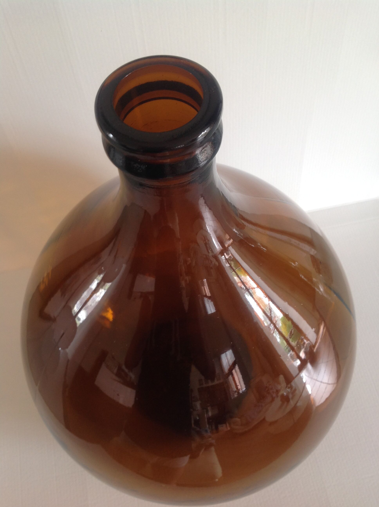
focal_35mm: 35
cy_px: 254
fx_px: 512
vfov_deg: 52.7
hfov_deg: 40.6
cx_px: 190
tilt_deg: -62.1
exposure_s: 1/20
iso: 50
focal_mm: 4.28
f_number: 2.4
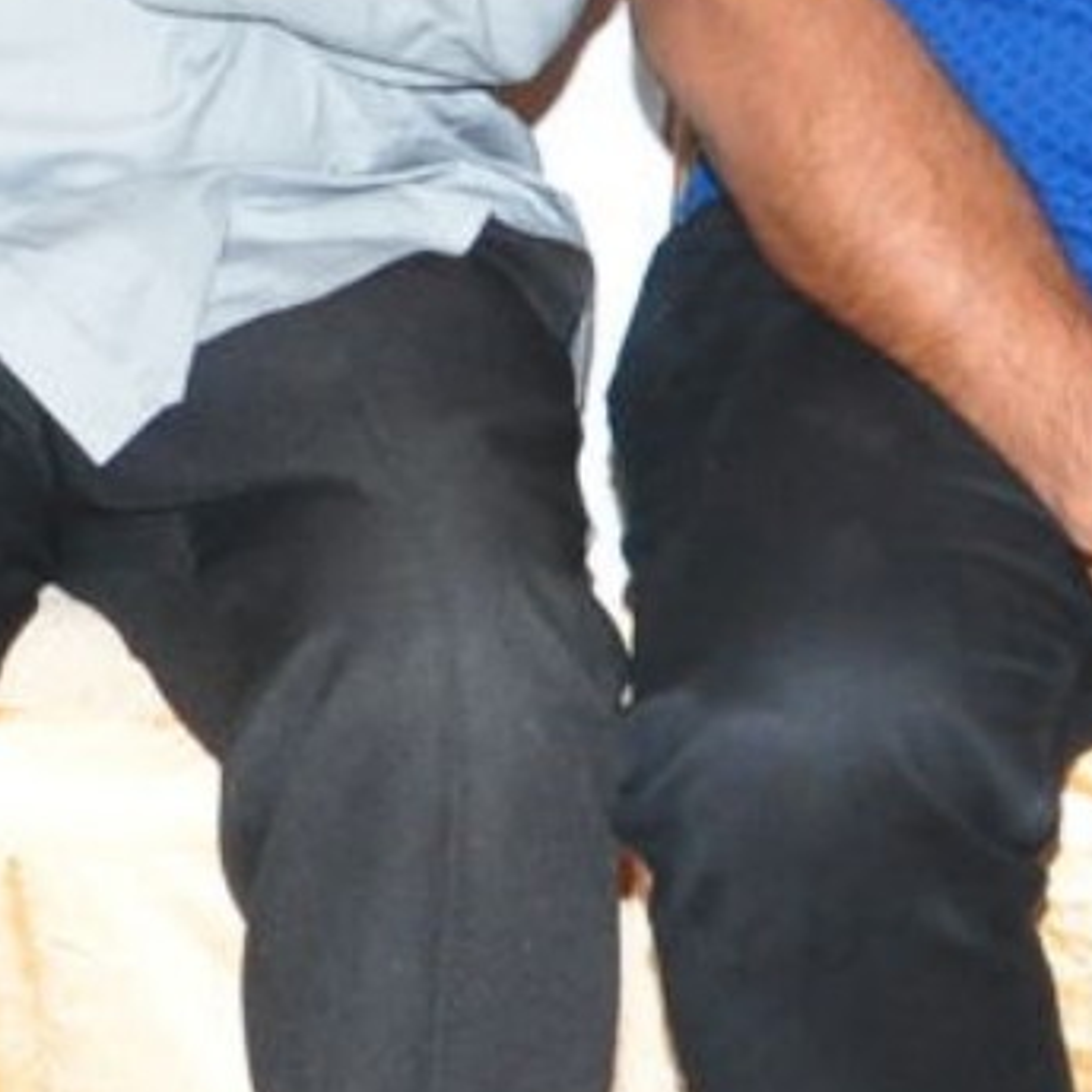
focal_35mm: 251
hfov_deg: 7.0
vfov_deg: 7.0
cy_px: 200
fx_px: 8958
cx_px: 102
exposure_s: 1/125
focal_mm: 30
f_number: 6.3
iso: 800
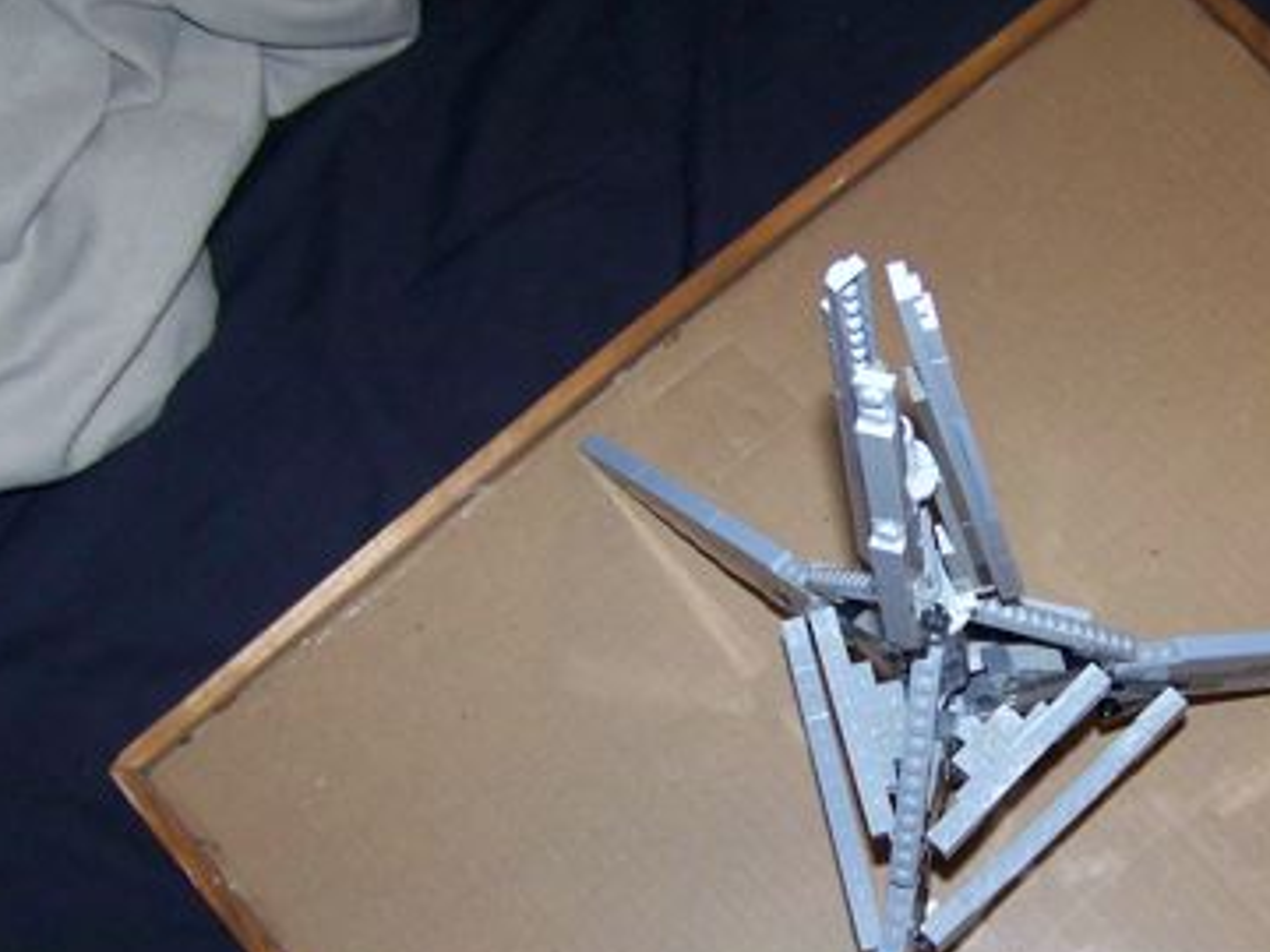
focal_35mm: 64
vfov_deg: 22.8
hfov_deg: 29.8
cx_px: 942
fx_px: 2348
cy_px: 663
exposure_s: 1/30
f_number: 2.8
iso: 200
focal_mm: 5.85
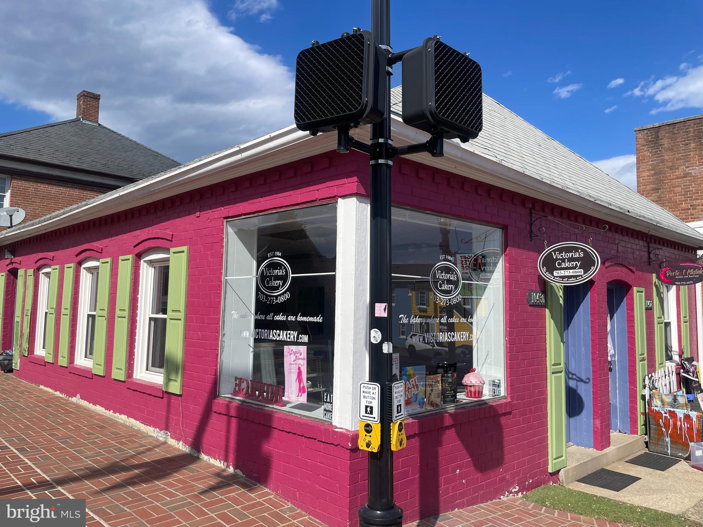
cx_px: 352
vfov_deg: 53.1
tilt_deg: +6.4
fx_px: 528
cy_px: 264
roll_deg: -1.3
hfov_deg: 67.3
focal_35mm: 26
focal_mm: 4.2
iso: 32
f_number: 1.6
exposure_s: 1/4831
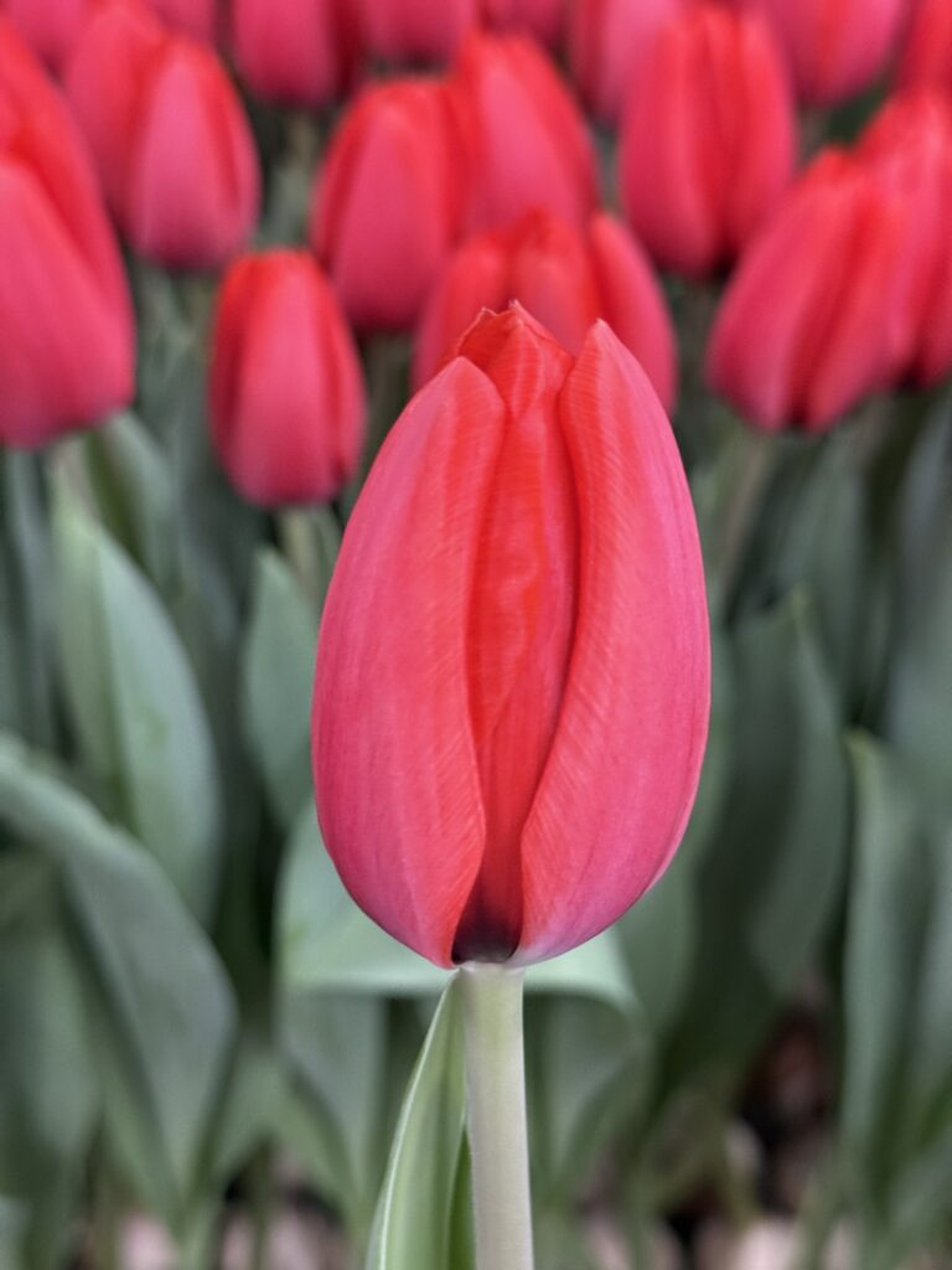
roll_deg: -1.3
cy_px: 635
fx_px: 1760
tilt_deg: -35.7
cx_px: 476
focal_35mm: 48
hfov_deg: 30.3
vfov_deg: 39.7
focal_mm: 6.76
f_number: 1.78
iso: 320
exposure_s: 1/33
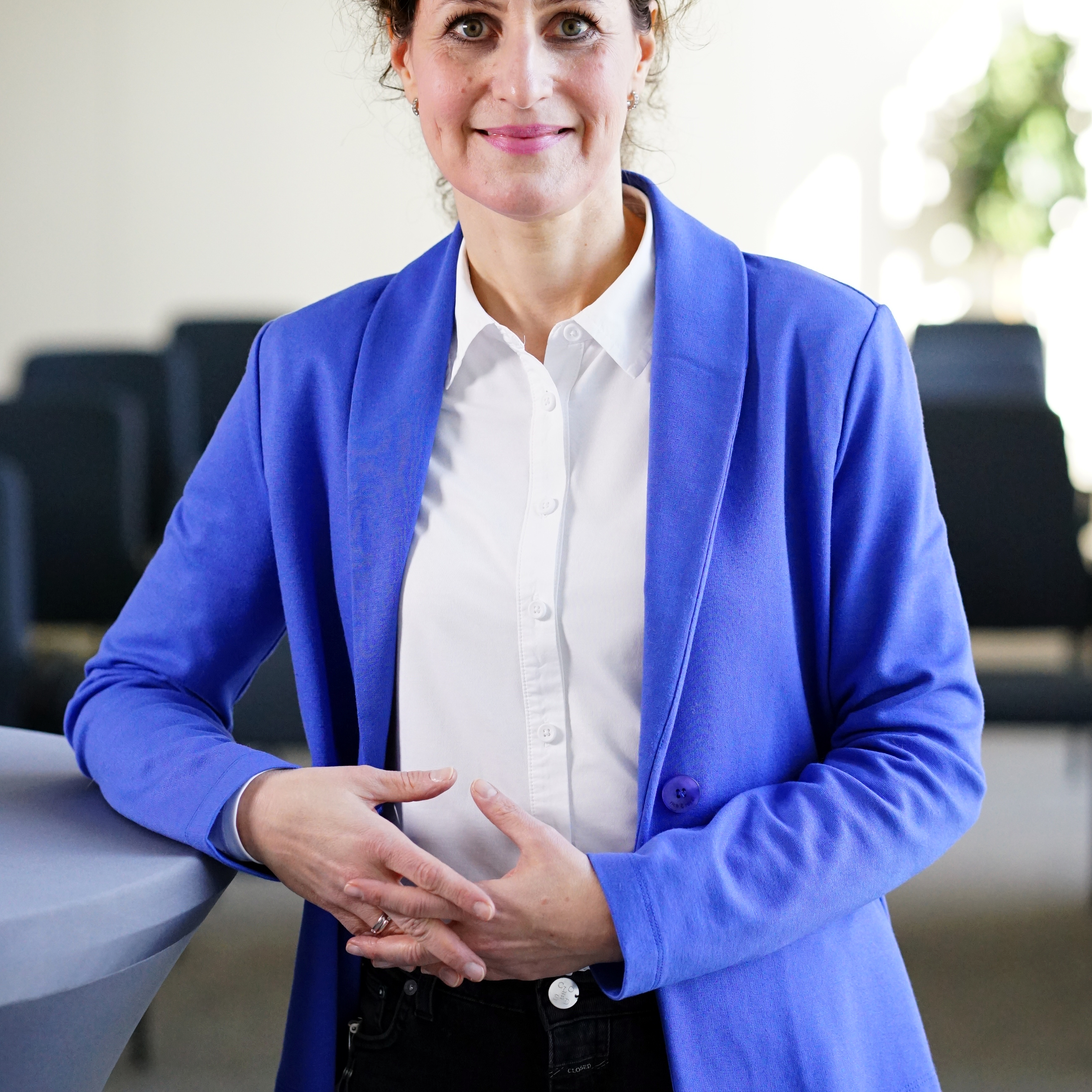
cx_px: 549
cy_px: 434
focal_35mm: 109
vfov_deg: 16.0
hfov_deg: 16.0
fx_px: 3890
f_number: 3.2
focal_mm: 85
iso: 3200
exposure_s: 1/640
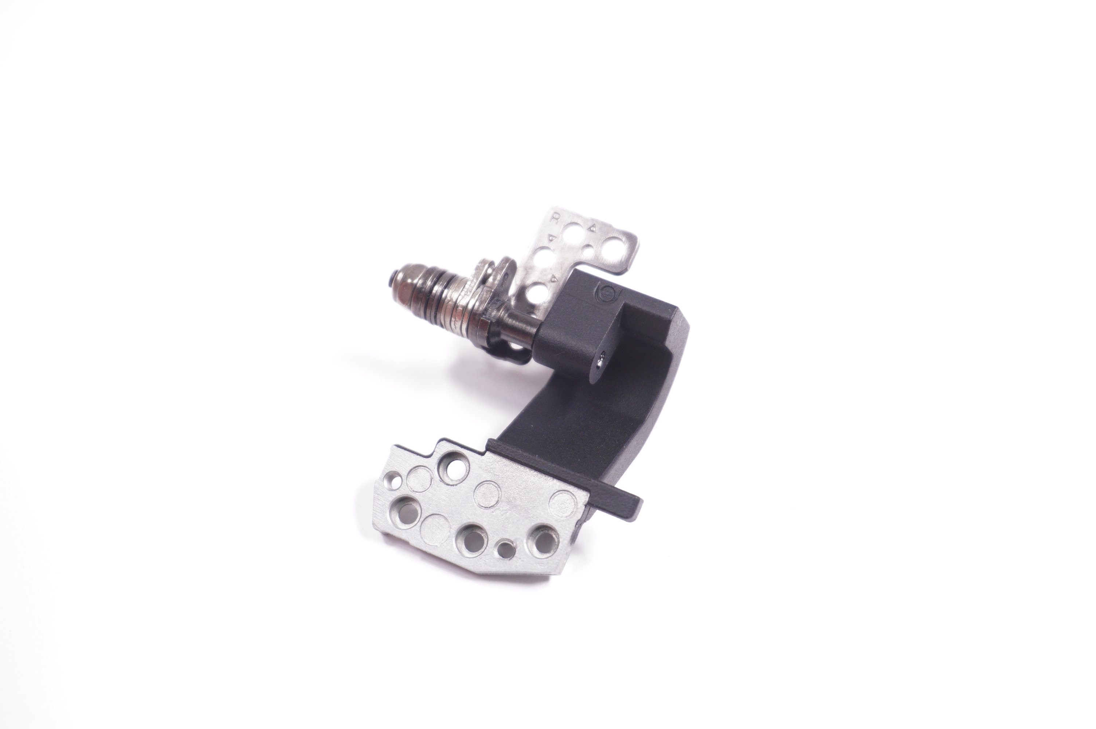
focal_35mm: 66
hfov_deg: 30.5
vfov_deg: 20.6
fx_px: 2008
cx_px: 548
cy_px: 364
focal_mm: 44
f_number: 5.6
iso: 800
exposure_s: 1/160
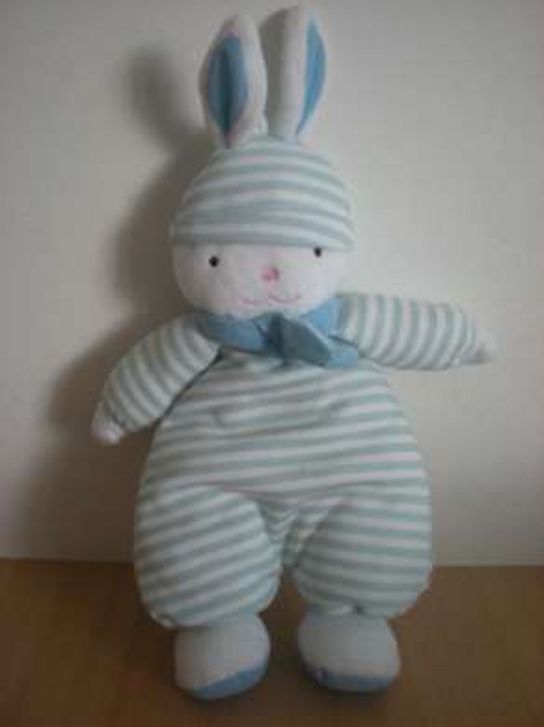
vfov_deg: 49.0
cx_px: 272
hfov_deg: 37.7
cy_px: 364
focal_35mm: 38
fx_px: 797
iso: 200
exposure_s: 1/38.4
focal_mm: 6.3
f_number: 3.1
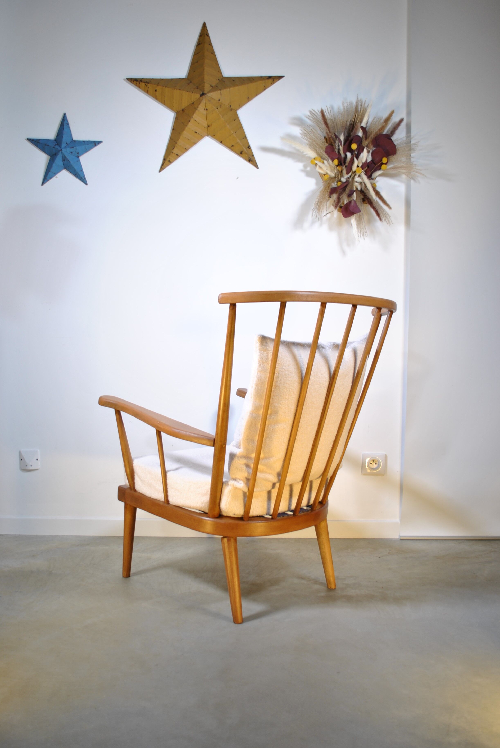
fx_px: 623
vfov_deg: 61.9
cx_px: 250
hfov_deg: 43.7
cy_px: 374
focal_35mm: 30
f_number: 4
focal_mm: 20
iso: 100
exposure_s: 1/20
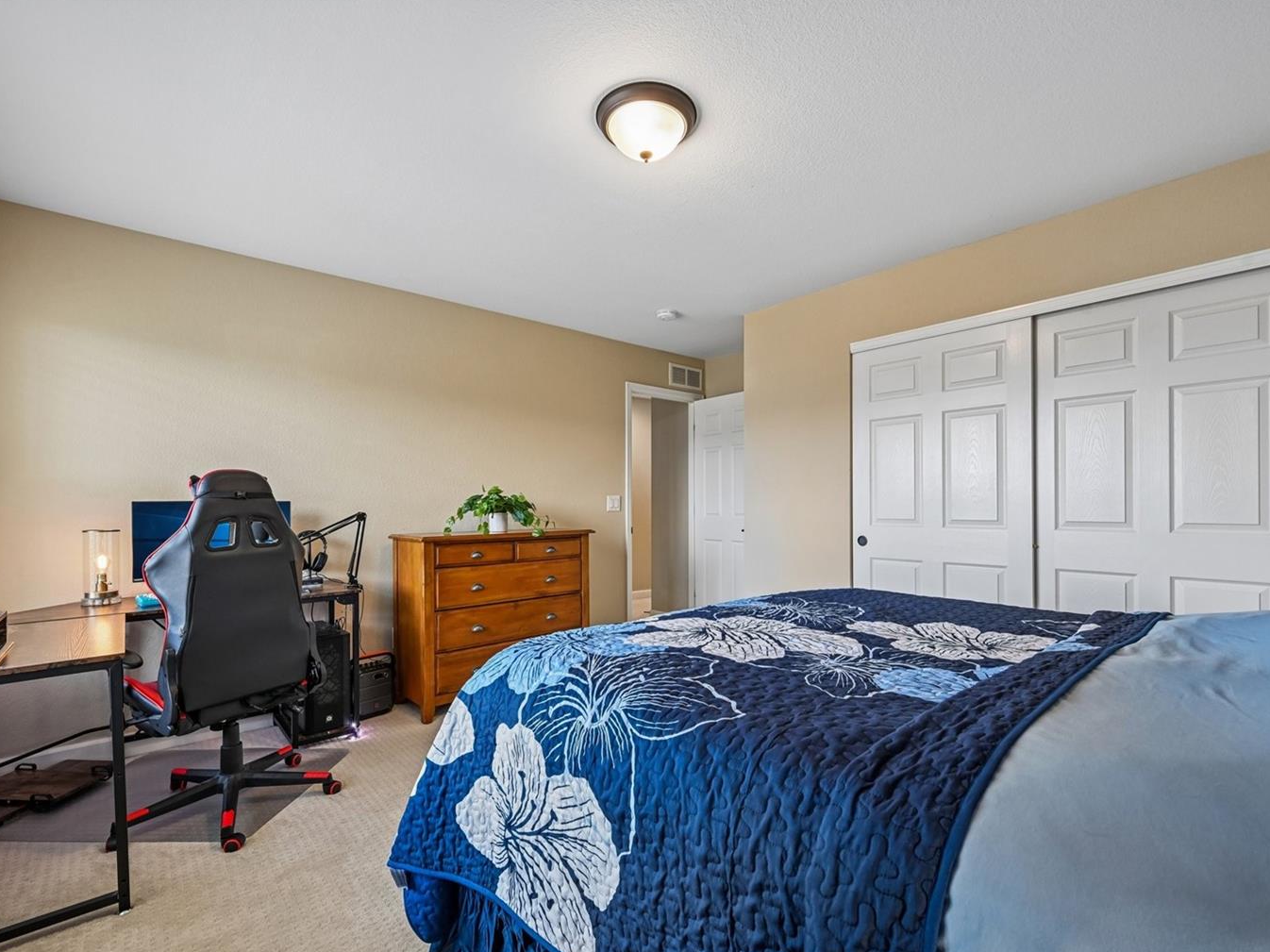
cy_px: 496
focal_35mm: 16
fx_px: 587
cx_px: 639
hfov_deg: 94.5
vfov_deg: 78.0
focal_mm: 14
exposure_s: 1/8
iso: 400
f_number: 10
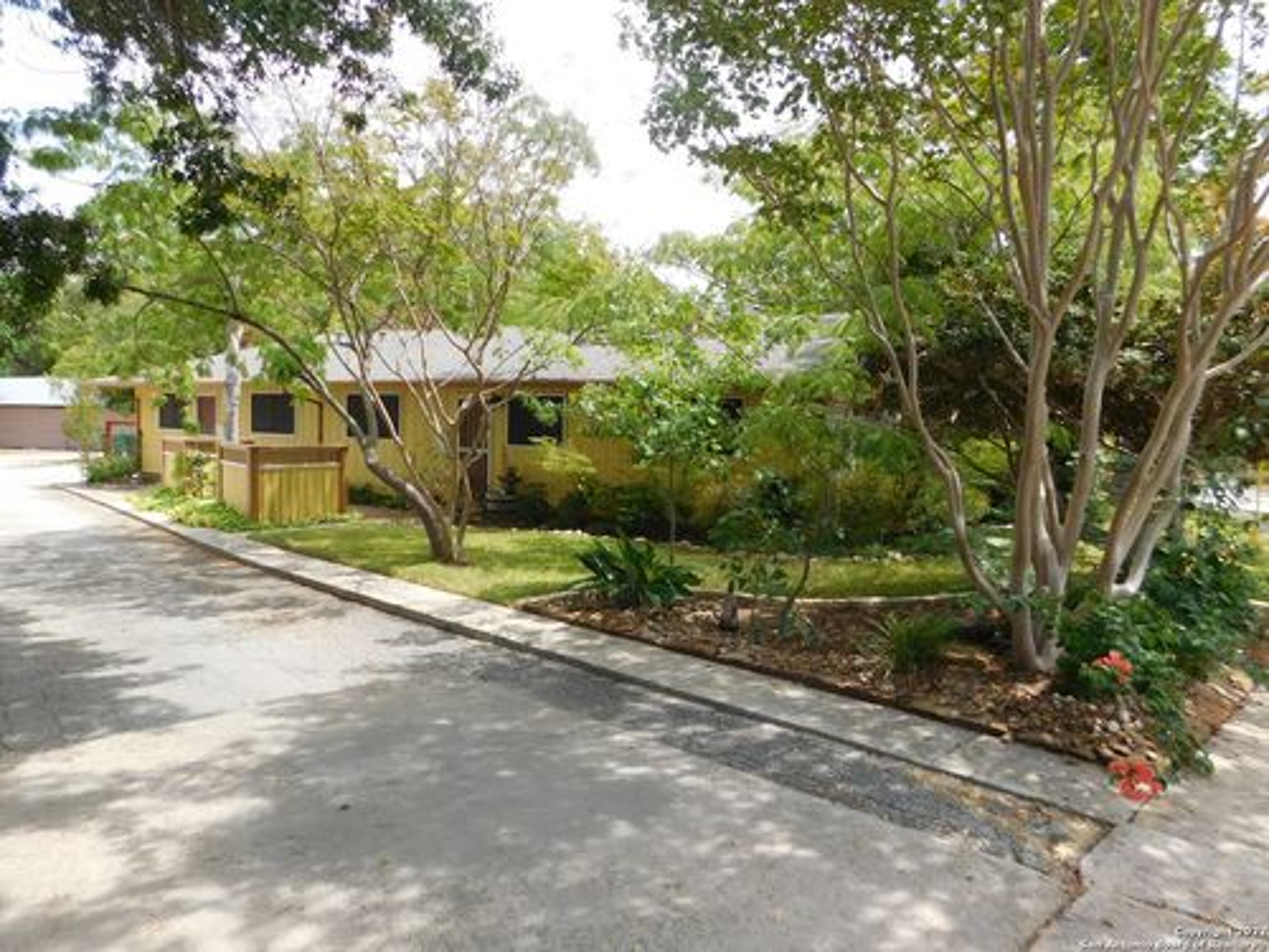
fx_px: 843
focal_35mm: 23
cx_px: 634
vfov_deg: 58.9
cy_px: 476
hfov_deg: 73.9
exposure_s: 1/640
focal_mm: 4
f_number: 3
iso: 125
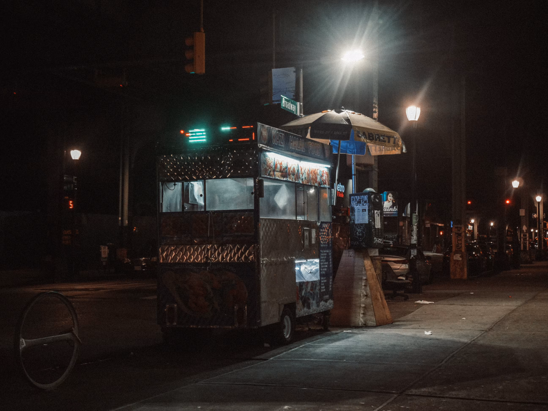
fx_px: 855
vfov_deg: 27.0
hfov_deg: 35.5
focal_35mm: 54
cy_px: 206
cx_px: 274
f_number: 3.6
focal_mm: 27
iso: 400
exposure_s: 1/60
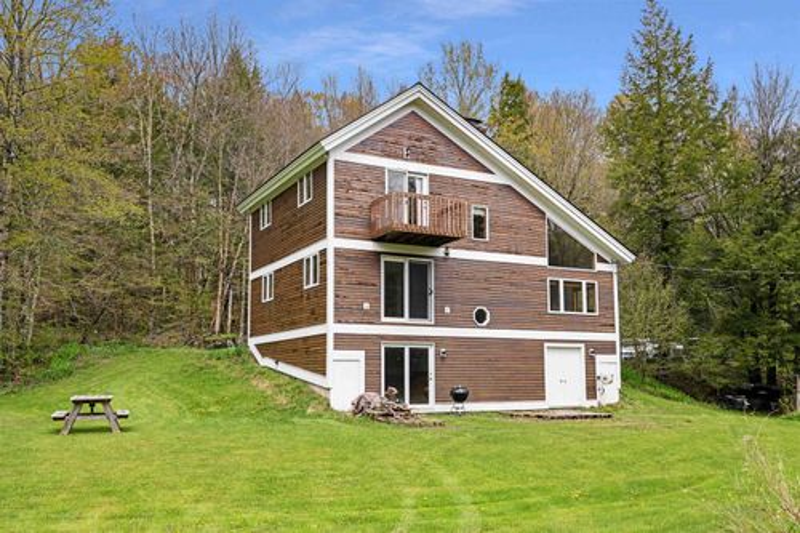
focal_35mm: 30
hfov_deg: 61.9
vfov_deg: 43.6
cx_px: 400
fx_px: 666
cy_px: 266
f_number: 14
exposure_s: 1/200
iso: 1000
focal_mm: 30
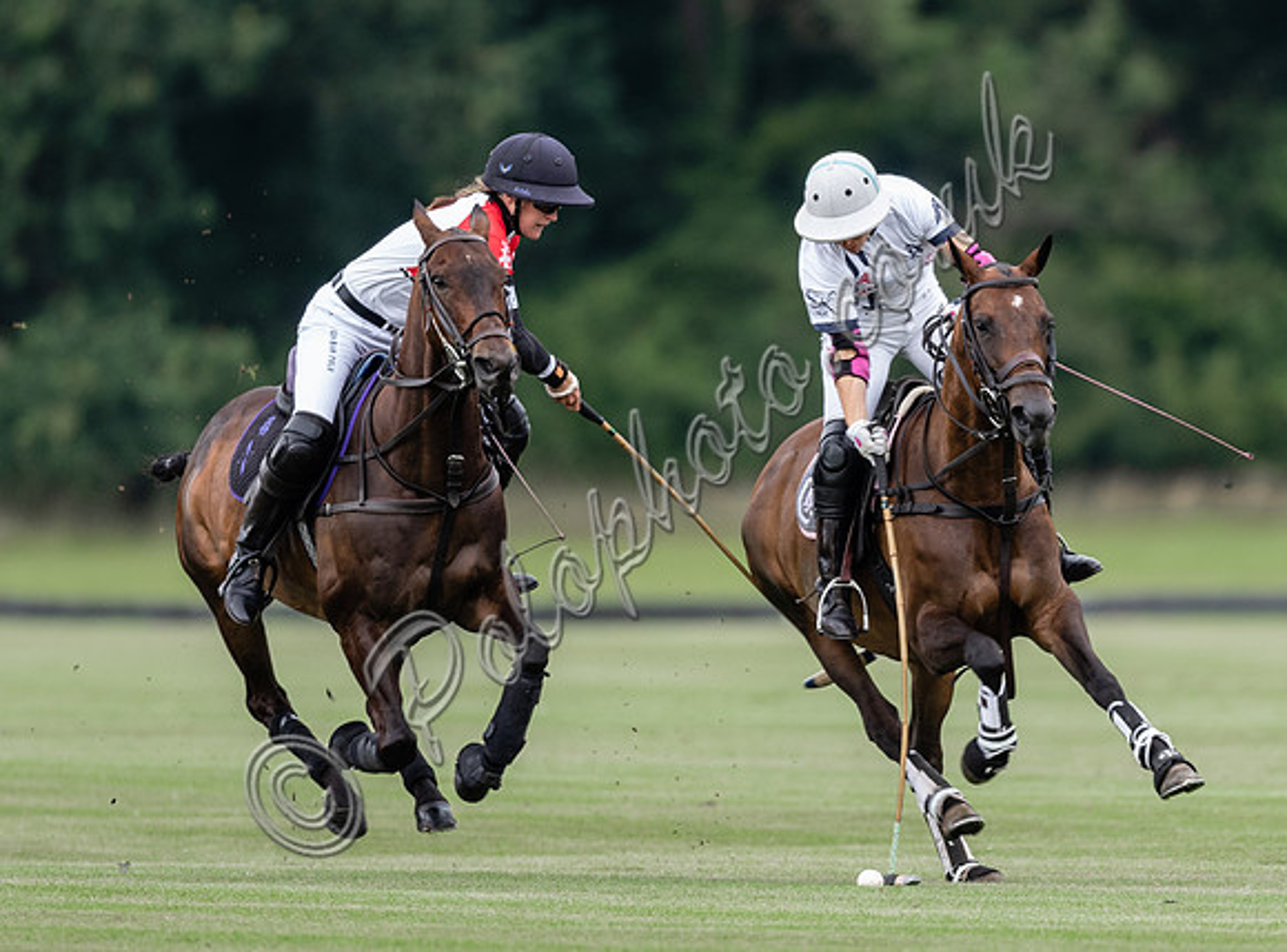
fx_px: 35365
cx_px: 774
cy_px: 437
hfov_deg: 2.1
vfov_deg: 1.5
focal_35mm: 956
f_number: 4
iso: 500
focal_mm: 500
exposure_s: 1/500
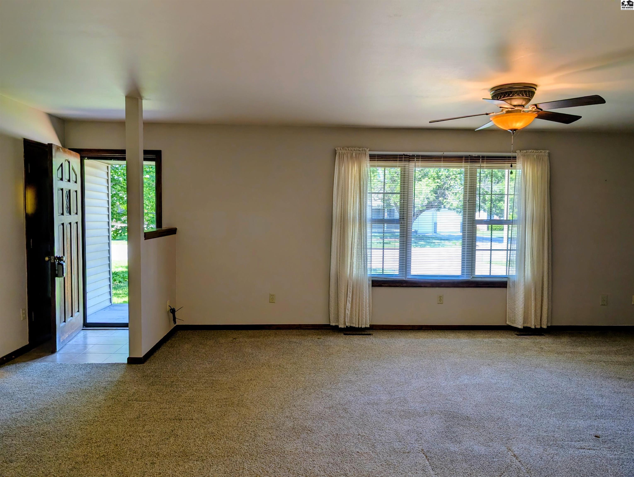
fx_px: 440
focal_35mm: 24
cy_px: 238
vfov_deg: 56.9
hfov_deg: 71.5
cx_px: 317
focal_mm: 6.9
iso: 42
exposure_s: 1/120
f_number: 1.68
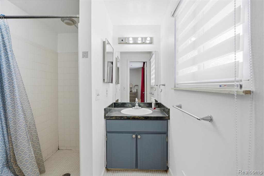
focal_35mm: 16
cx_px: 132
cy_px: 88
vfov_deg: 73.7
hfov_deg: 96.8
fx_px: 117
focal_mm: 16
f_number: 8
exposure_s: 1/800
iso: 400
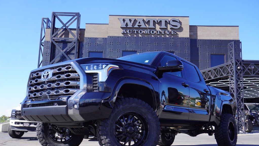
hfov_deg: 52.8
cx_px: 130
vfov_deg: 31.1
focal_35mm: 38
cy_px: 87
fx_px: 261
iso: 100
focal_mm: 24
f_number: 8
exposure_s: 1/100
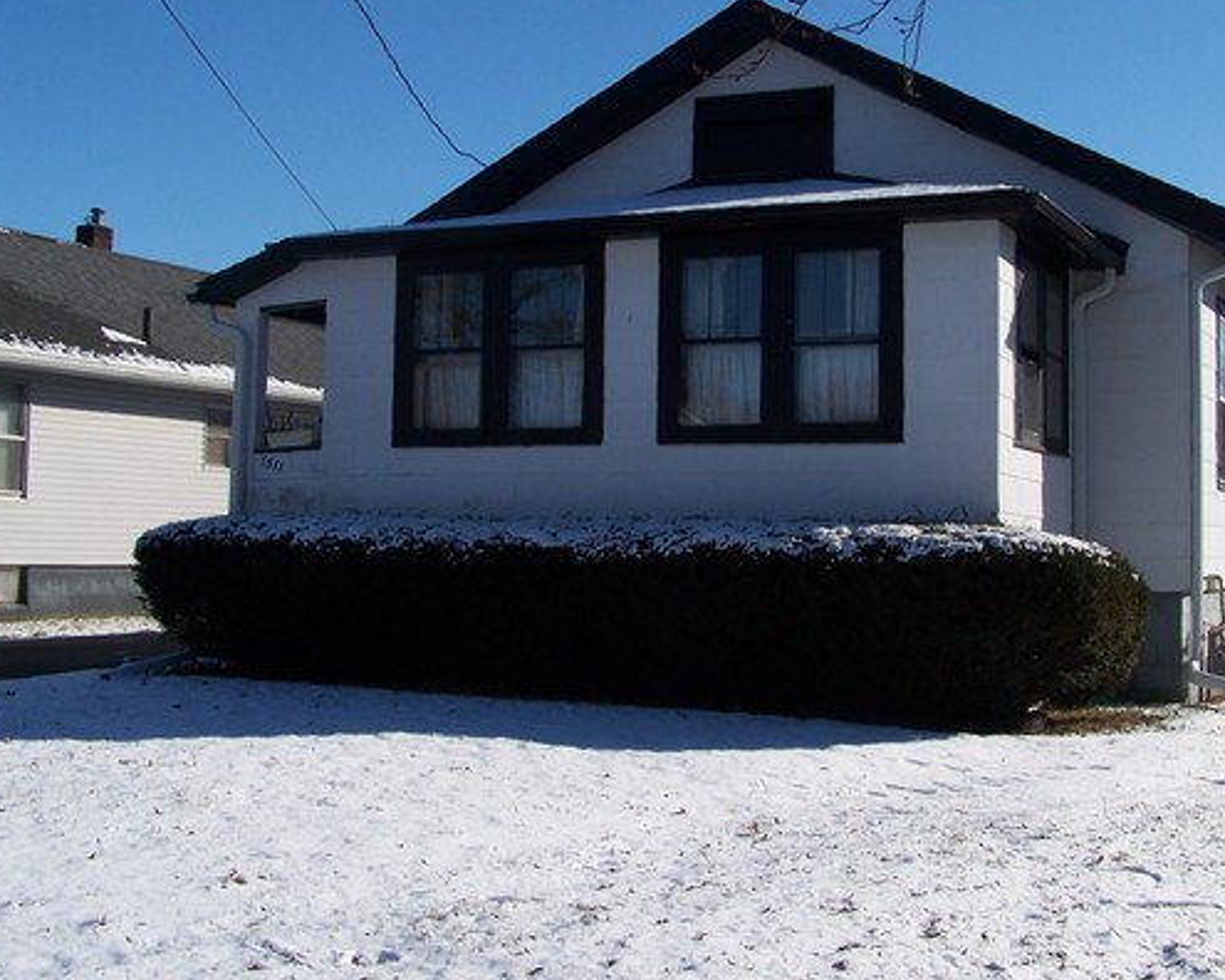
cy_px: 406
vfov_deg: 31.4
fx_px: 1740
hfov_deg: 38.6
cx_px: 757
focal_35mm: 48
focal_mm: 6.3
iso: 80
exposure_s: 1/640
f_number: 5.6
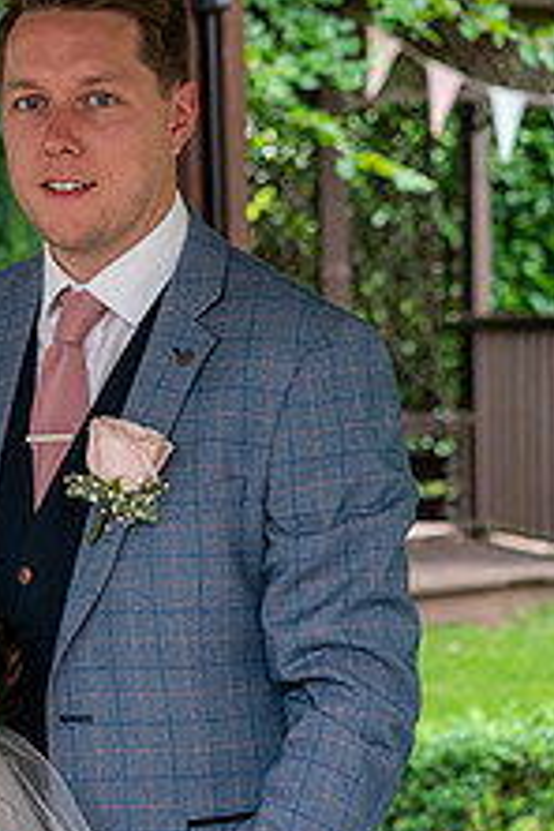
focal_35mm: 144
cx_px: -438
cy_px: 530
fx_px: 3324
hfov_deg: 9.1
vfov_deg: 14.2
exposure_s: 1/160
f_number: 4
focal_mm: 55
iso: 320
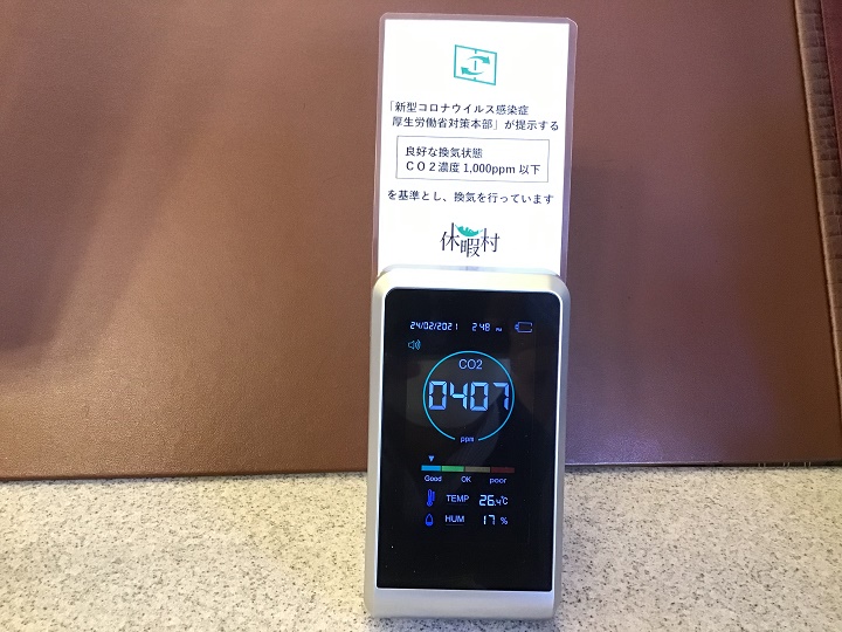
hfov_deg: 58.4
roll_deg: -3.3
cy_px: 316
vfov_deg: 45.4
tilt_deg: -22.2
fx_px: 754
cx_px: 421
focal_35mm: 31
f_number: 2.4
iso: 200
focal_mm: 3.3
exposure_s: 1/25
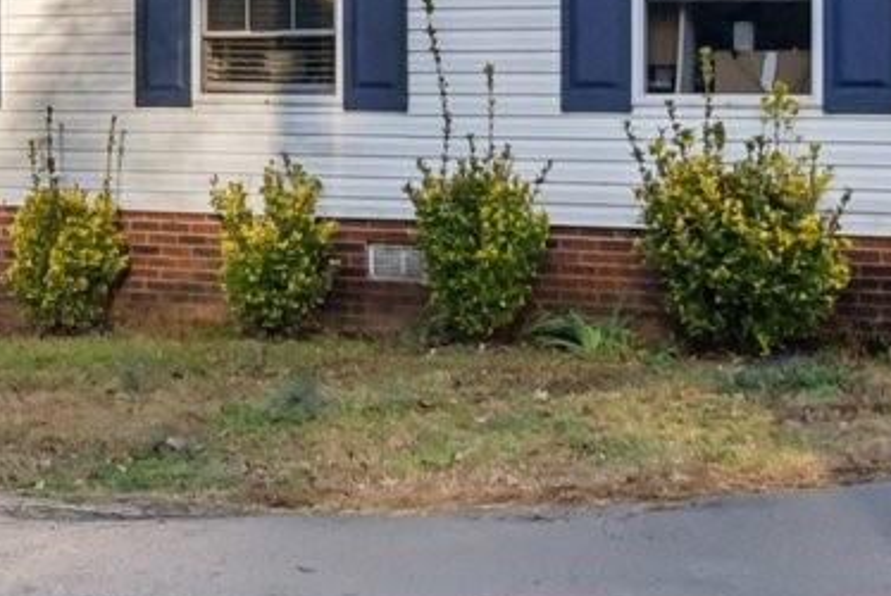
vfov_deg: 14.6
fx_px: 2303
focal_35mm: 93
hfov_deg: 21.3
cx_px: 36
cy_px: 87
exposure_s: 1/800
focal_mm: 17
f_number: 8
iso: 800
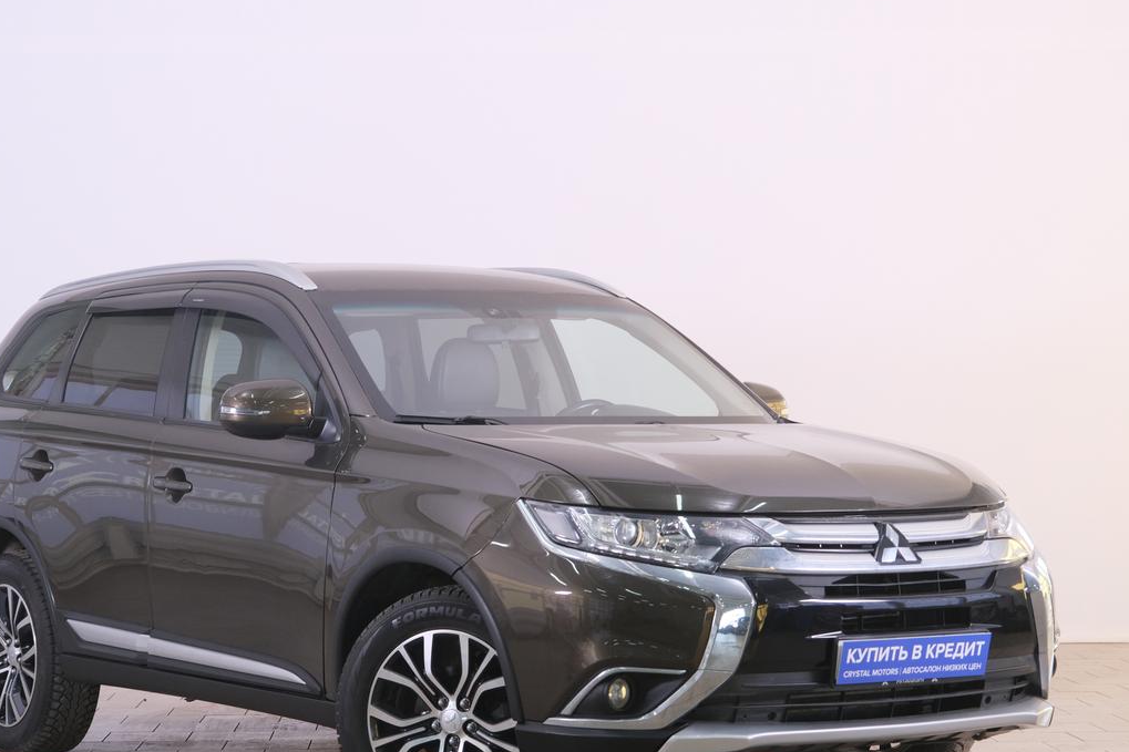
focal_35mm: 86
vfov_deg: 15.9
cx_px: 493
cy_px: 408
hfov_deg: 23.6
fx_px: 2696
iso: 800
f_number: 4
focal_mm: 48.5
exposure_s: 1/140
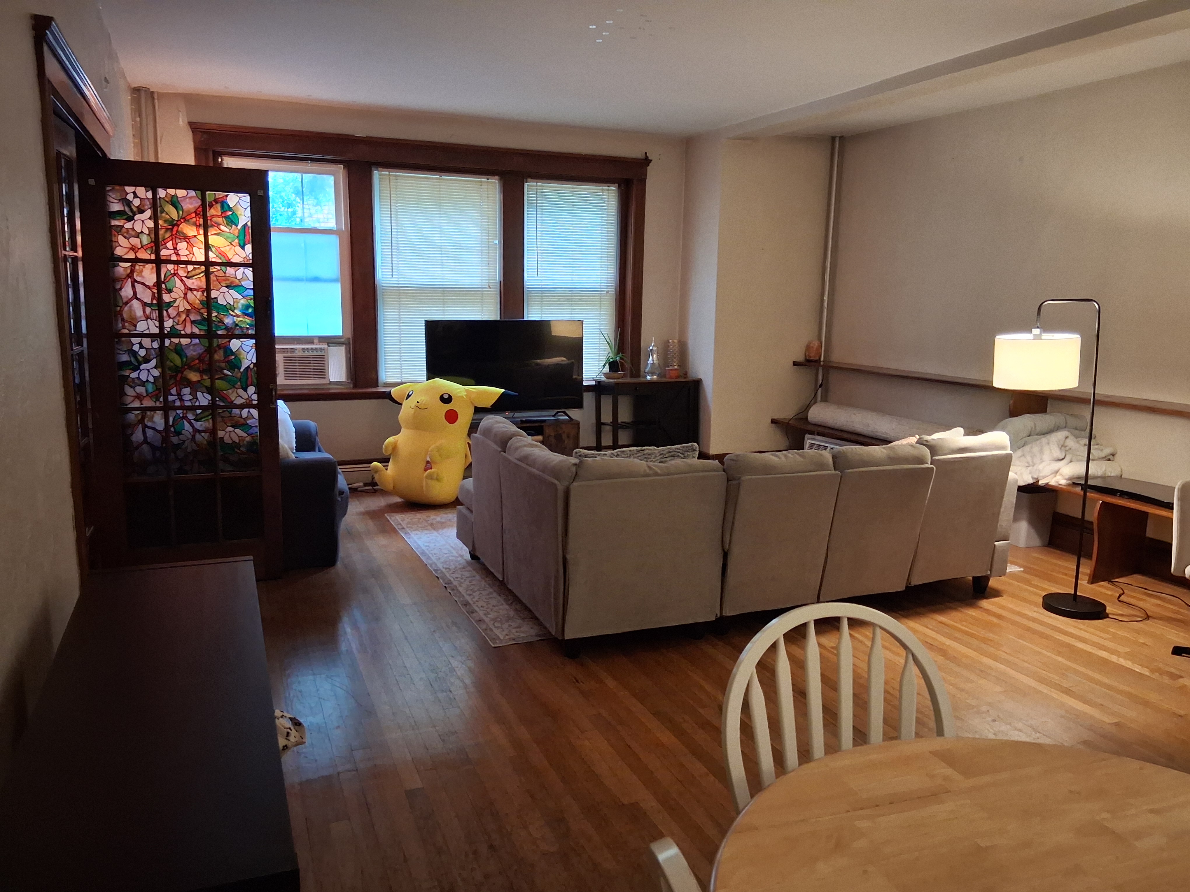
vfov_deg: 53.1
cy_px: 446
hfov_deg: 67.3
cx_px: 595
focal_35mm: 26
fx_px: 894
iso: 640
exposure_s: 1/24
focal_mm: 3.98
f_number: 1.8
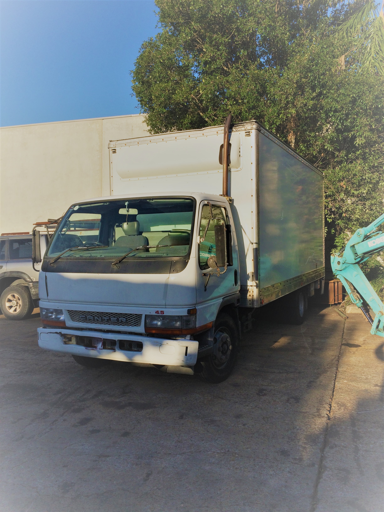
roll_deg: +1.1
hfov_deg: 48.2
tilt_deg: -1.8
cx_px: 192
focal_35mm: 29
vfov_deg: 61.7
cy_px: 256
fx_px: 429
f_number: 2.2
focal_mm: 4.15
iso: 32
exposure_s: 1/1786
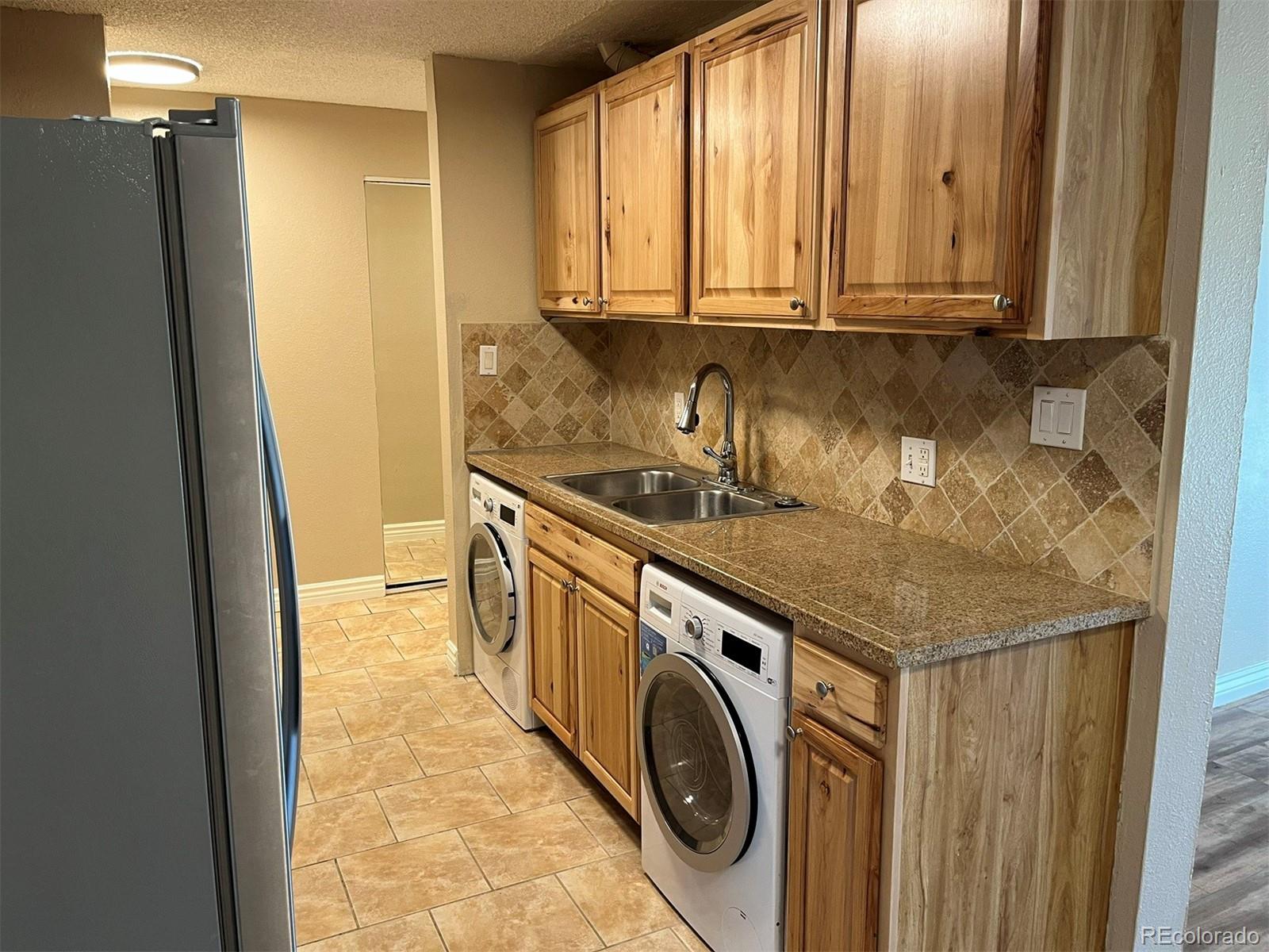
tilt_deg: -9.3
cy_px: 476
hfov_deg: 67.3
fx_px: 953
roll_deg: +0.1
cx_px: 634
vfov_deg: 53.1
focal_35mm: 26
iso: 125
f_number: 1.6
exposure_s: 1/60
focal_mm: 5.1
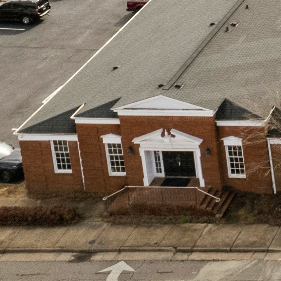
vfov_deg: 13.1
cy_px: -243
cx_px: 705
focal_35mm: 119
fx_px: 1093
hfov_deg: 11.6
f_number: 2.8
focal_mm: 8.38
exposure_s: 1/1250
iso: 100
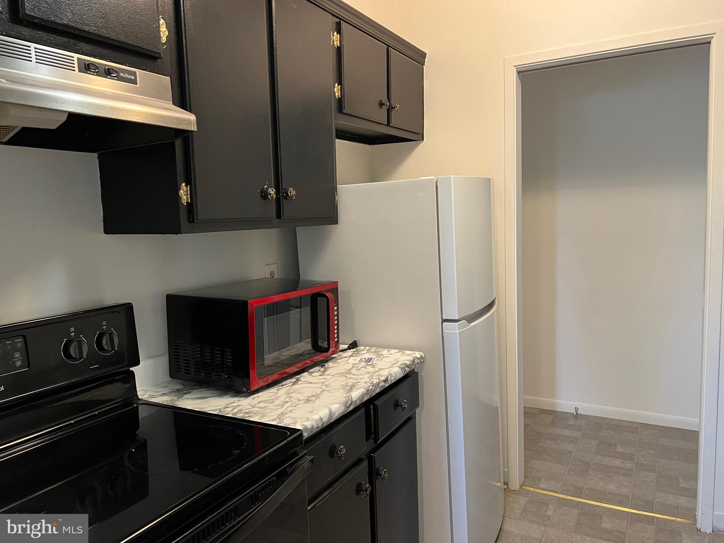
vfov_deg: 53.1
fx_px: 544
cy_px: 272
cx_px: 362
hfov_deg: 67.3
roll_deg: +2.3
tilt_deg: -7.0
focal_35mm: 26
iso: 250
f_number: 1.5
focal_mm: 5.7
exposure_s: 1/60
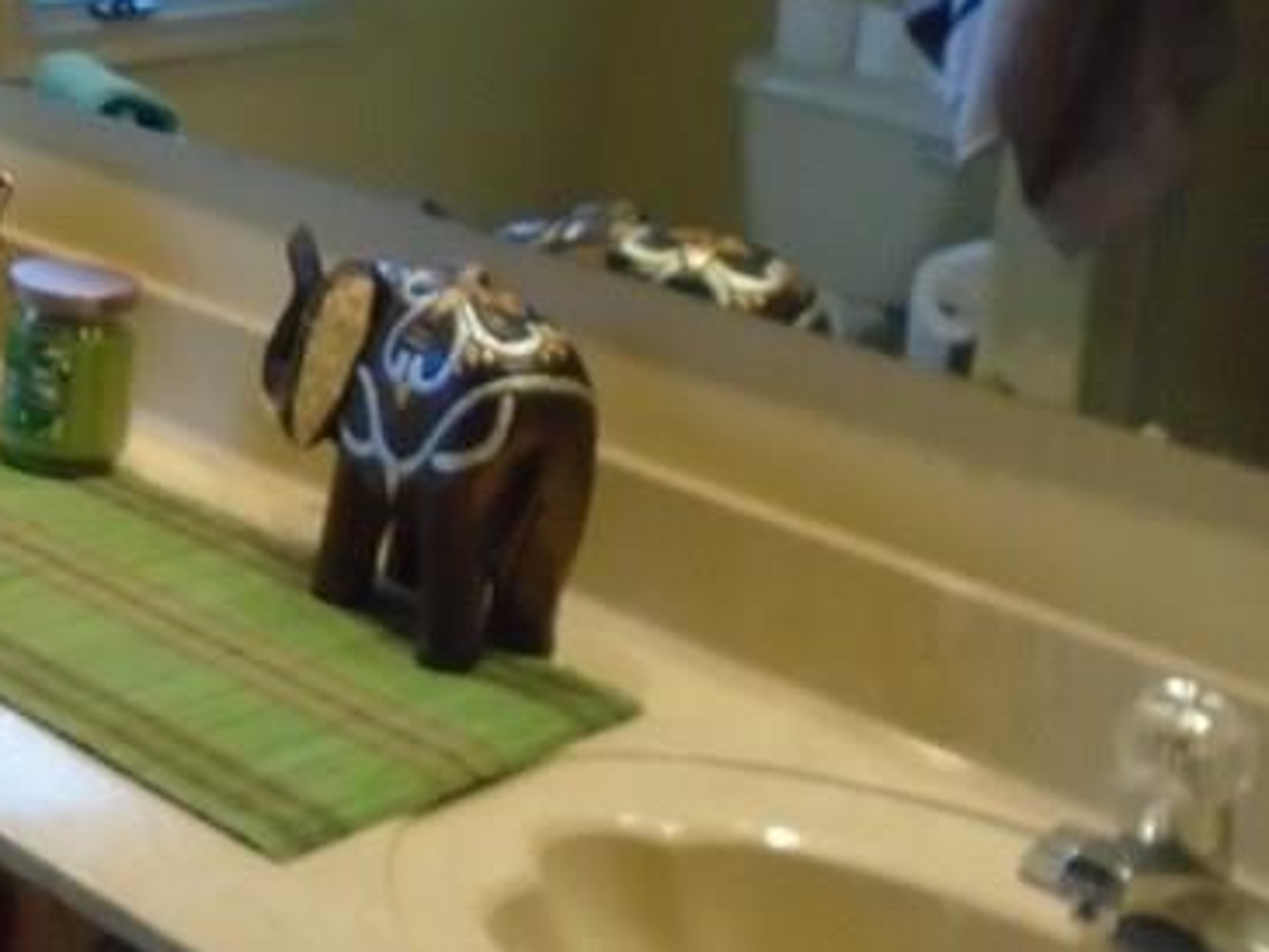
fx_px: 2677
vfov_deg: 19.8
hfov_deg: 25.0
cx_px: -90
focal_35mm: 73
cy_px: 76
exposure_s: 1/50
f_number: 3.2
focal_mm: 4.6
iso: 500
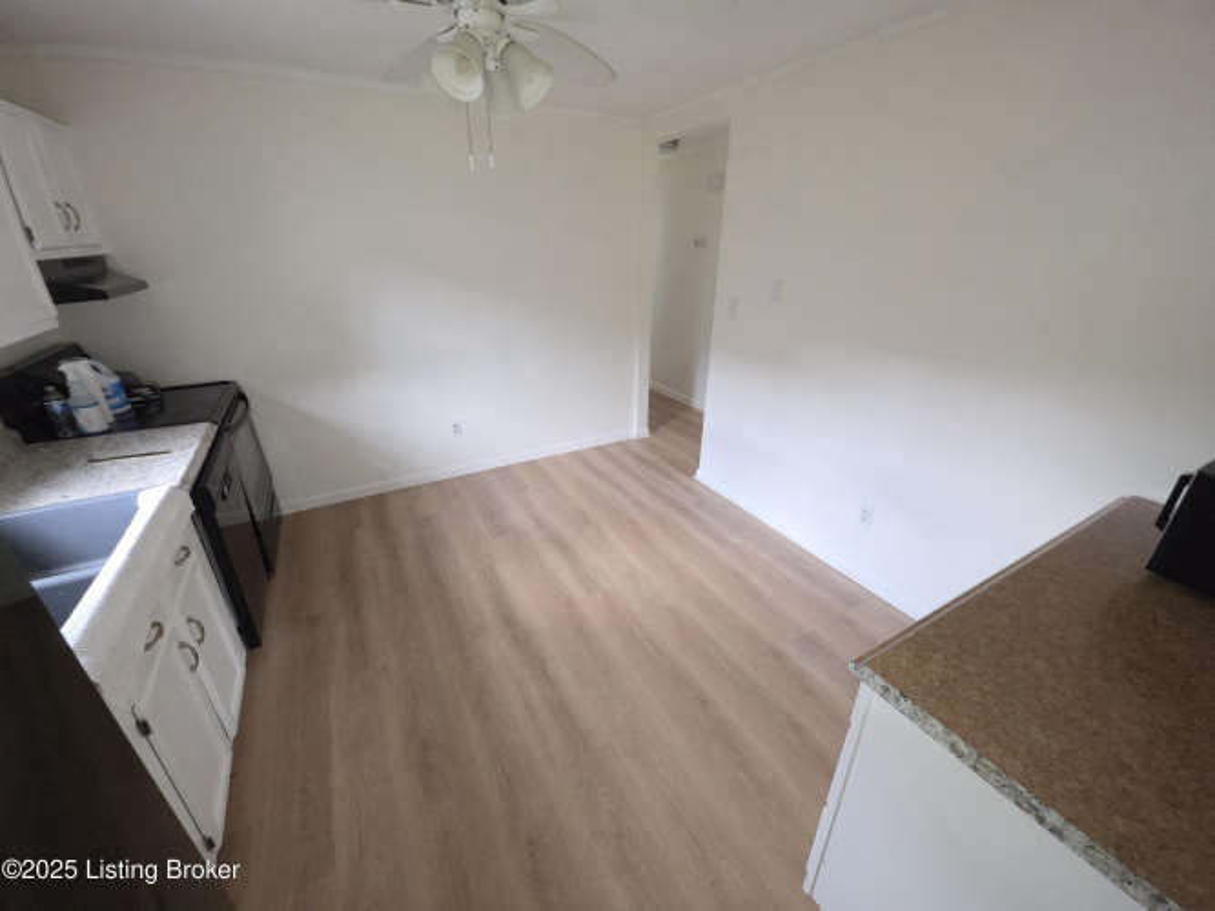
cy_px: 456
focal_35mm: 13
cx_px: 608
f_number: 1.9
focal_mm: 2.2
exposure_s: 1/60
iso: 200
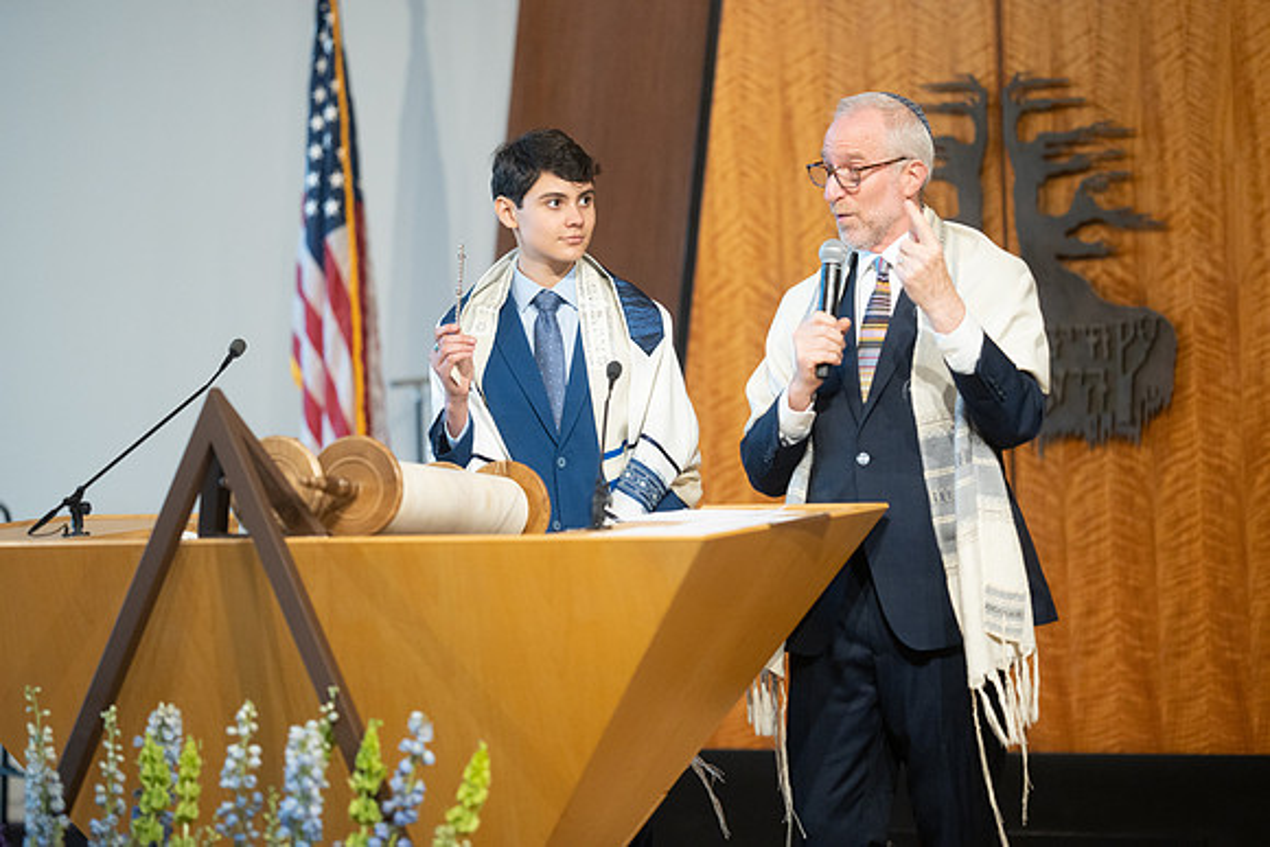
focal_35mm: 135
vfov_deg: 10.2
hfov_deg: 15.2
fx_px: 4763
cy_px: 424
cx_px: 635
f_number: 1.8
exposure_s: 1/400
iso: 3200
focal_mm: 135
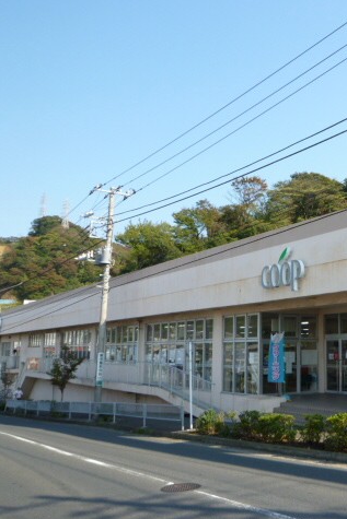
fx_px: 506
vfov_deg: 54.4
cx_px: 332
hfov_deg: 35.0
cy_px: 260
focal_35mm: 35
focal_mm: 4.5
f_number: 4
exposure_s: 1/400
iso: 100
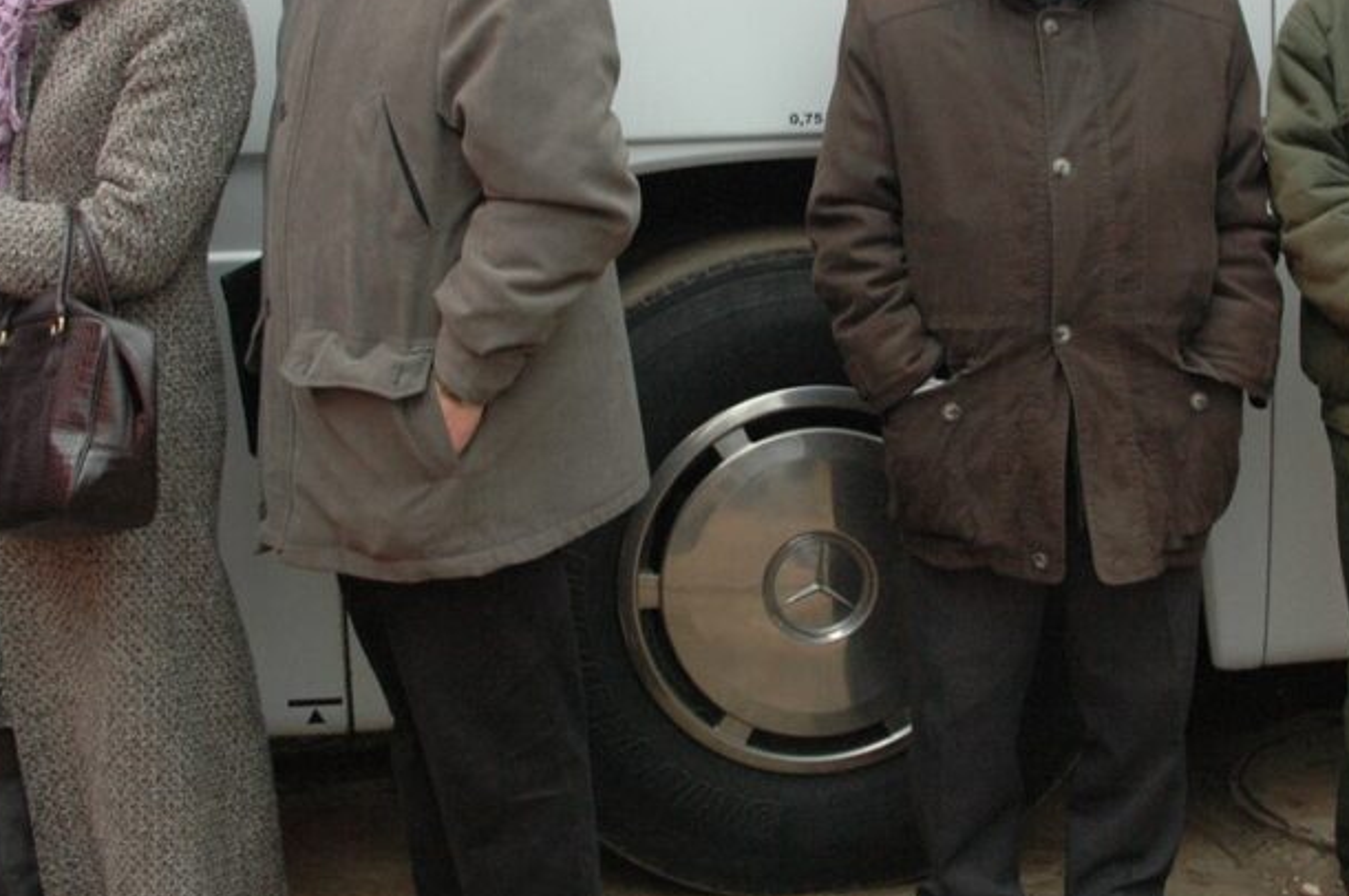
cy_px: 198
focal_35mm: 63
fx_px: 2352
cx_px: 779
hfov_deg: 31.9
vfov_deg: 21.3
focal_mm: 25
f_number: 6.3
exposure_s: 1/160
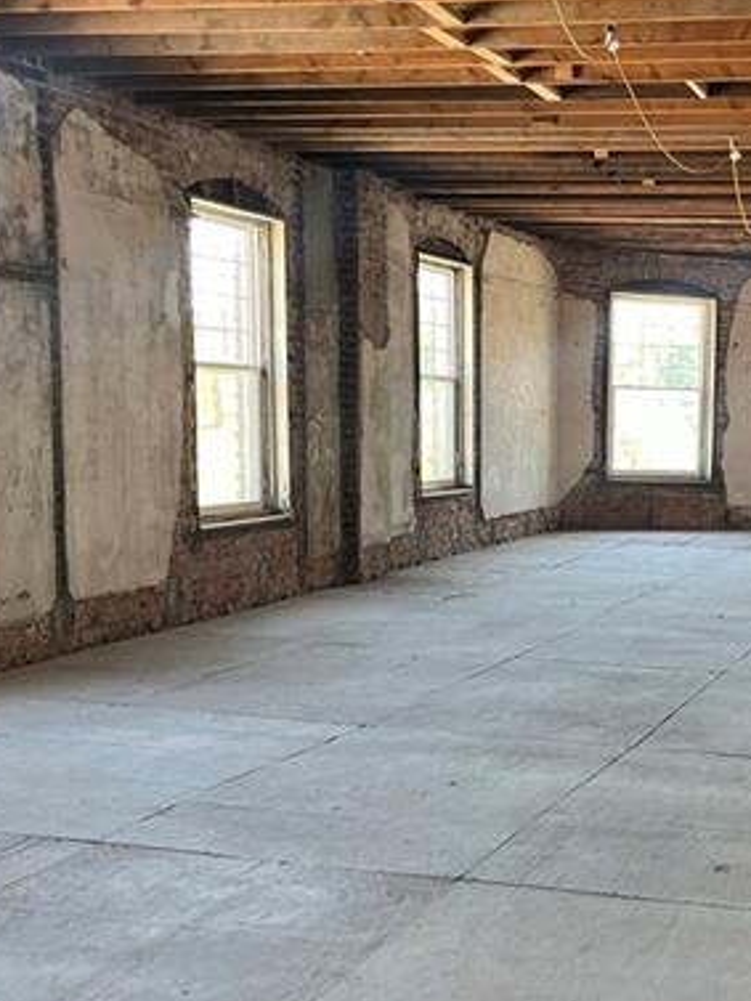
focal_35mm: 53
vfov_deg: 36.0
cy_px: 619
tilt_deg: -7.4
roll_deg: -2.1
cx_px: 685
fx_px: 1532
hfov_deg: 26.6
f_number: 1.6
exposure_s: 1/60
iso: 160
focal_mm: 5.1
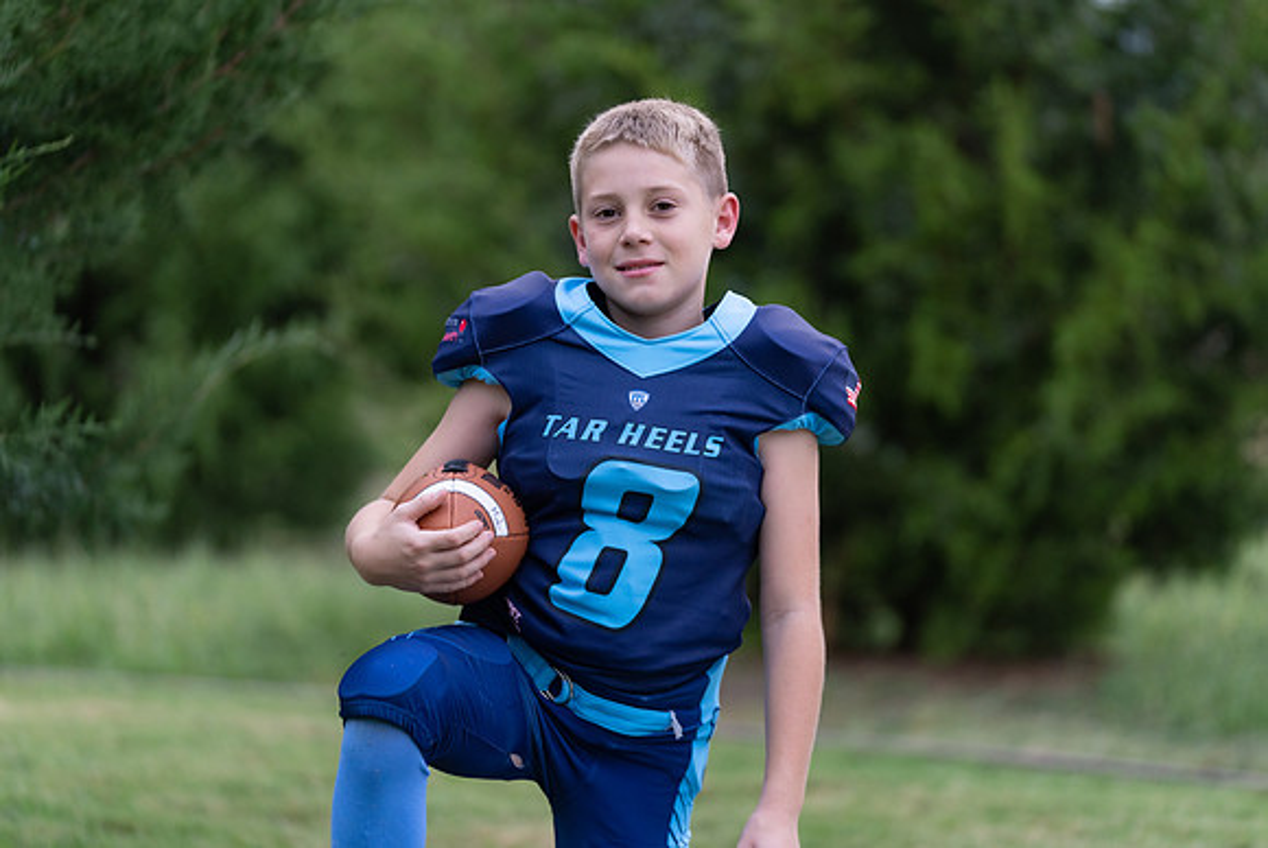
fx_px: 5547
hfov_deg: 13.0
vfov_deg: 8.7
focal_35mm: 157
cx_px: 675
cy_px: 398
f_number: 2.8
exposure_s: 1/320
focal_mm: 148
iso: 640
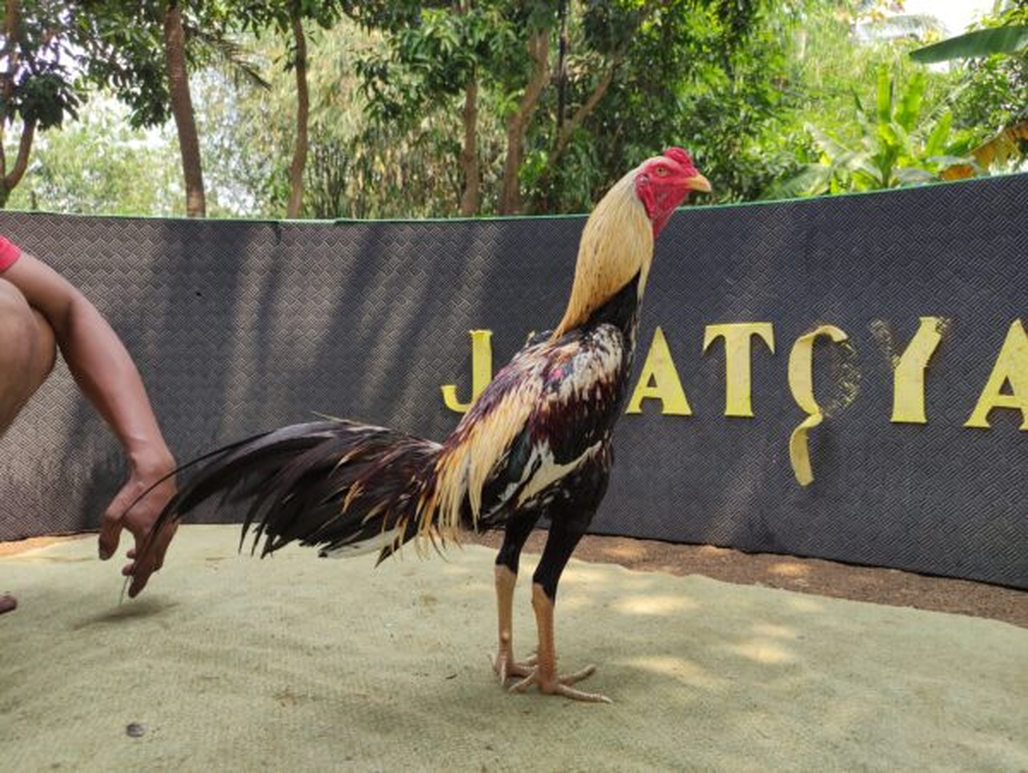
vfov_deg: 54.9
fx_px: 743
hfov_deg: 69.3
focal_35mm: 25
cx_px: 514
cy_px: 386
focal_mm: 5.43
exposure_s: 1/351
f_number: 1.89
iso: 100
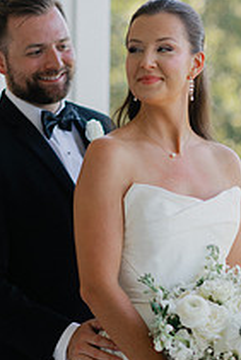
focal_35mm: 181
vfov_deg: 11.3
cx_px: 145
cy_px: 220
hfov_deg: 7.6
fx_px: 1814
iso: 320
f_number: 2
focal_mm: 85
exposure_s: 1/1600
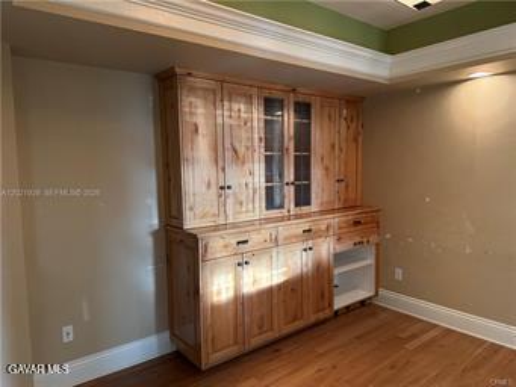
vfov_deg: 56.8
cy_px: 194
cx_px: 258
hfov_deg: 71.6
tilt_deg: -4.9
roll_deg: +0.2
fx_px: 358
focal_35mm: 24
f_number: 1.78
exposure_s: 1/120
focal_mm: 6.76
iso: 320
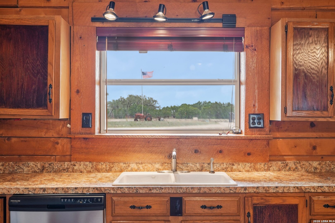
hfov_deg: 56.5
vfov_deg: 39.4
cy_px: 112
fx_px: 312
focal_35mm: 34
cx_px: 168
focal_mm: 33.5
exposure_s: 1/40
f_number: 8
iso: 320
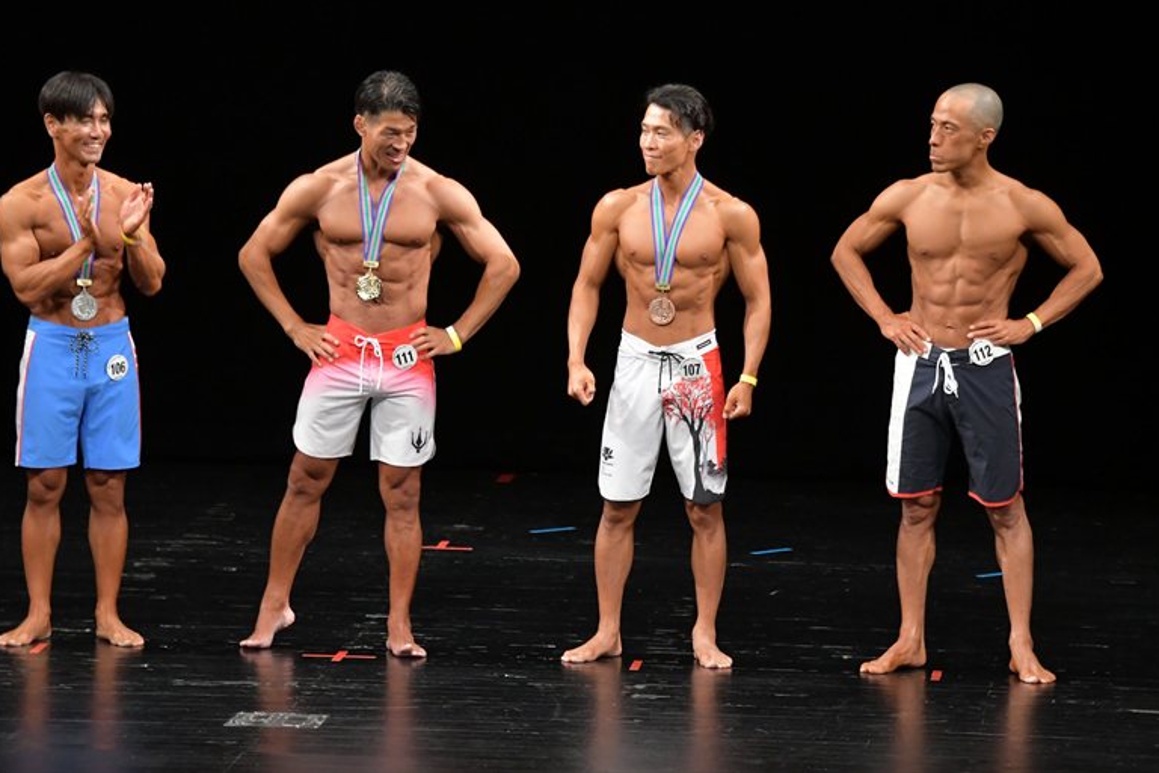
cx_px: 579
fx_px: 7790
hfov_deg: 8.5
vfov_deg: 5.7
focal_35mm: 242
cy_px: 385
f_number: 5.6
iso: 3200
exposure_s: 1/400
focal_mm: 160
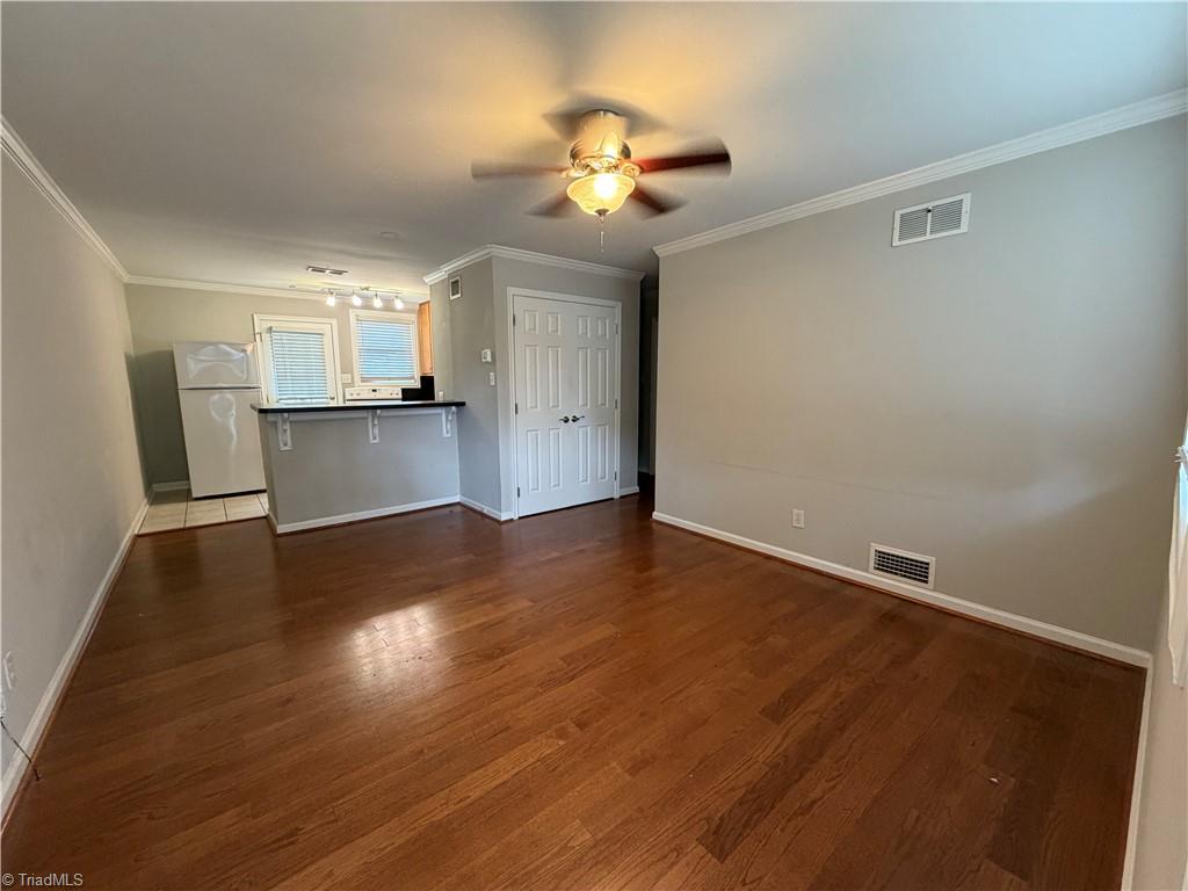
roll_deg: +0.7
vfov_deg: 85.7
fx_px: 480
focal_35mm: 14
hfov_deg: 102.1
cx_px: 594
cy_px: 446
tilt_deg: -8.3
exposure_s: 1/60
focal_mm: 2.22
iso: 250
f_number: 2.2
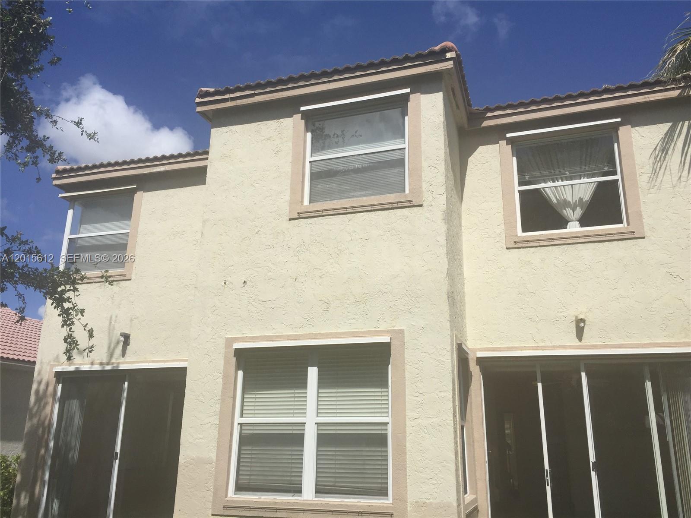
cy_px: 259
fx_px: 579
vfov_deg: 48.2
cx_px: 346
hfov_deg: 61.7
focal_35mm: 29
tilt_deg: +15.8
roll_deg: -2.3
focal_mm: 4.15
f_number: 2.2
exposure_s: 1/3968
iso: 32
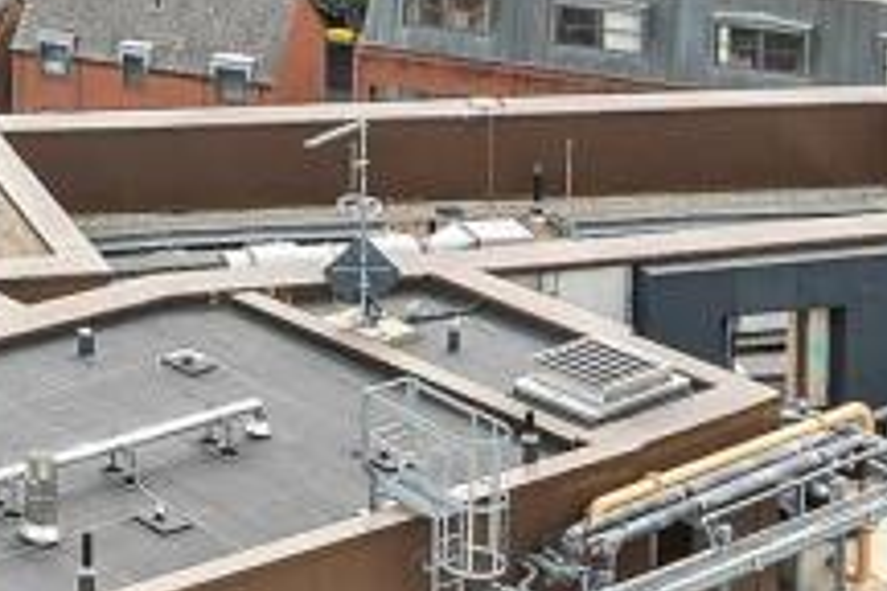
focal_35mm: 142
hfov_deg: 13.5
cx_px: -517
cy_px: -462
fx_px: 3498
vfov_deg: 9.2
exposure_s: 1/100
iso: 160
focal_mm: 20
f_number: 8
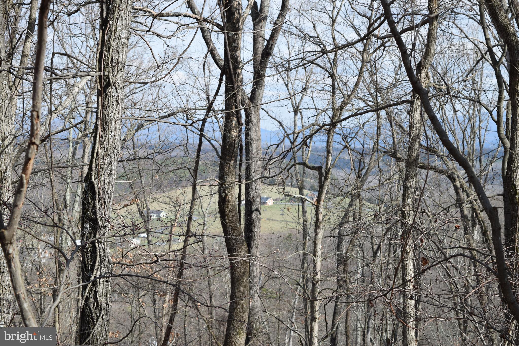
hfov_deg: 24.6
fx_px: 1189
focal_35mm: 82
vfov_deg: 16.6
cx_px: 260
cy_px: 173
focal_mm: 55
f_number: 9
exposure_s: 1/320
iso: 200
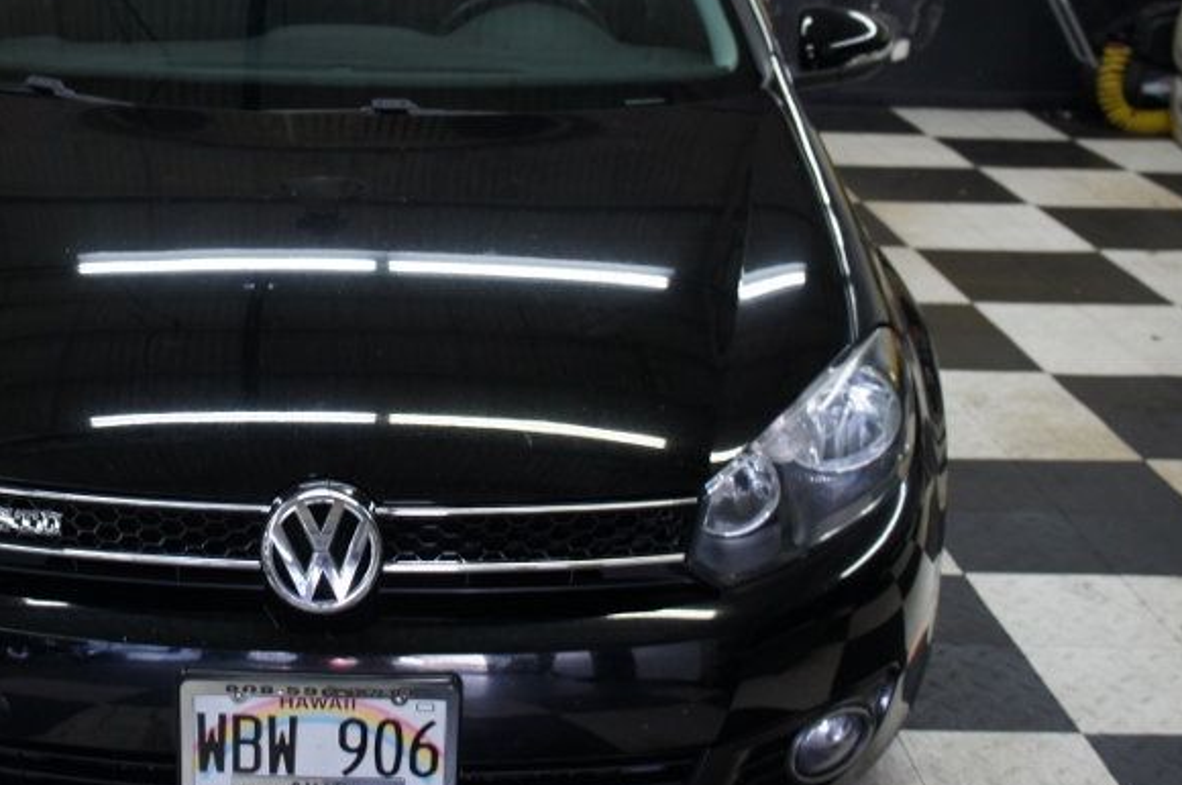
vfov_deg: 25.4
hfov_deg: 36.8
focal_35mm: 53
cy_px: 335
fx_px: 1738
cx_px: 322
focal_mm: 20
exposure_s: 1/30
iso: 200
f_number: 4
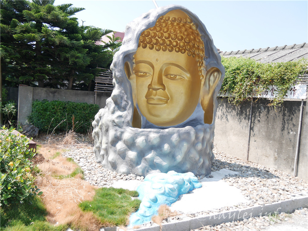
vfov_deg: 41.8
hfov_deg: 54.0
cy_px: 116
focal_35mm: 34
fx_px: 303
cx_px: 154
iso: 200
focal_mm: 17
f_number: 4
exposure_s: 1/640
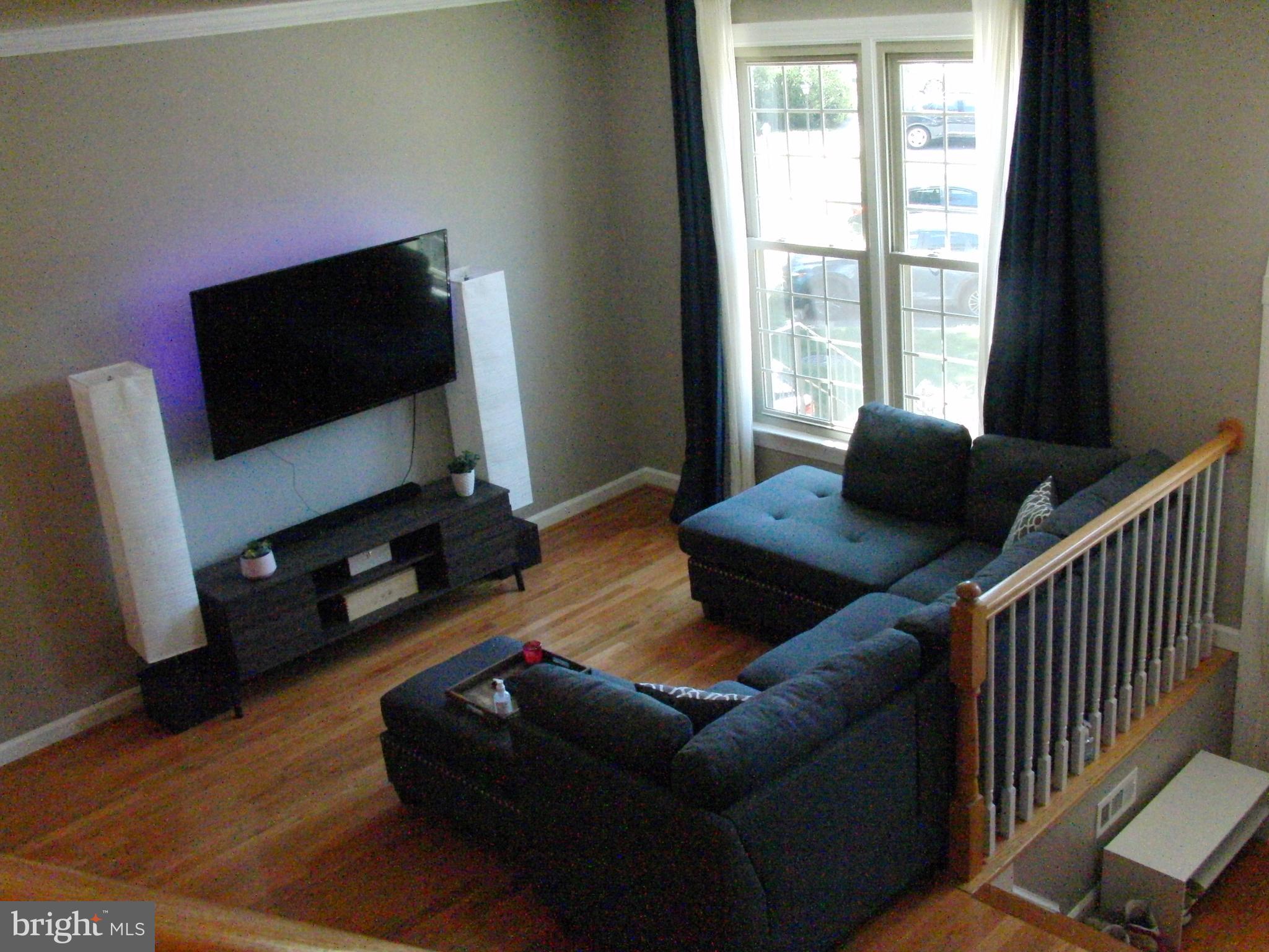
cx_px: 634
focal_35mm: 36
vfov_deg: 39.7
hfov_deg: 51.4
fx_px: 1320
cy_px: 476
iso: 1600
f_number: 4.7
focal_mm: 7.3
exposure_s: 1/160
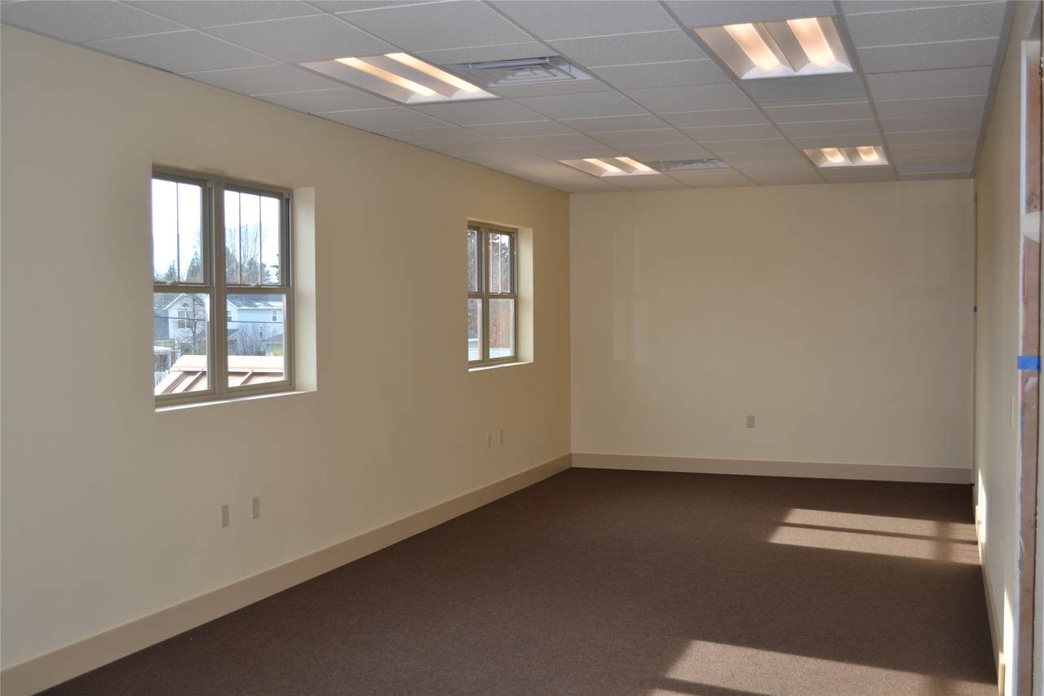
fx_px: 1131
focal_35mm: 39
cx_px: 522
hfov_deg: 49.6
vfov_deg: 34.2
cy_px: 348
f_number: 4.2
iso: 140
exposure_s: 1/125
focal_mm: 26
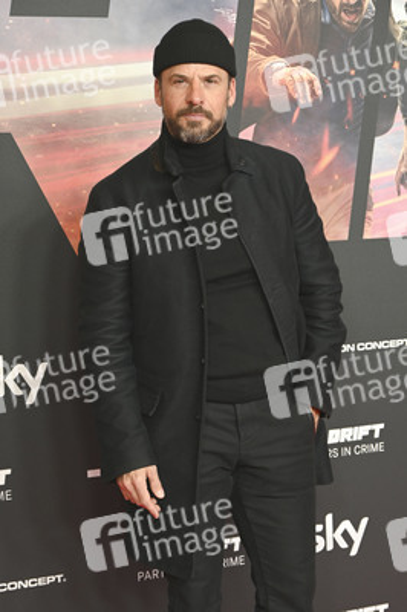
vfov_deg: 28.1
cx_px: 204
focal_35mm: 72
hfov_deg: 18.9
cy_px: 306
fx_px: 1223
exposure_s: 1/160
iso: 1000
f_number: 6
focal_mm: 72
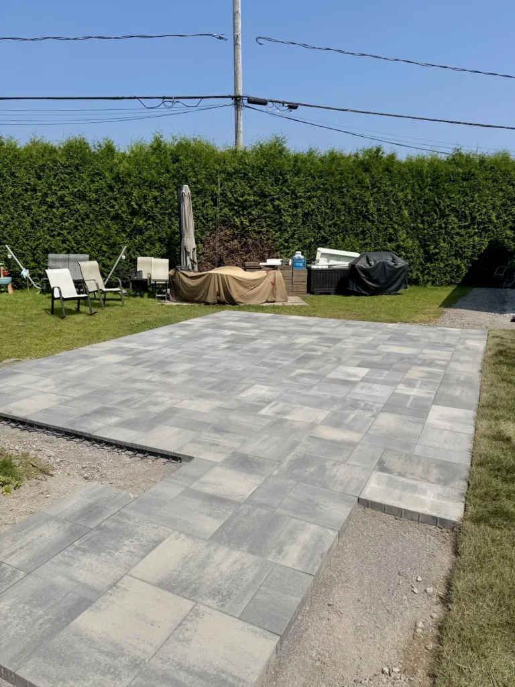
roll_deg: -2.5
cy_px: 344
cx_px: 258
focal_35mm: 24
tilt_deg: -12.5
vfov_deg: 71.6
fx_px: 476
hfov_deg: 56.8
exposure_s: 1/7092
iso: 80
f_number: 1.78
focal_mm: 6.76
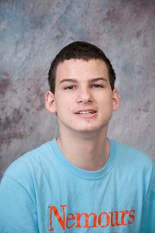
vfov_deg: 17.1
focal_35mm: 120
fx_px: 777
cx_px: 78
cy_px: 116
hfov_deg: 11.4
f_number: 5.6
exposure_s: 1/125
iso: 200
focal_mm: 80
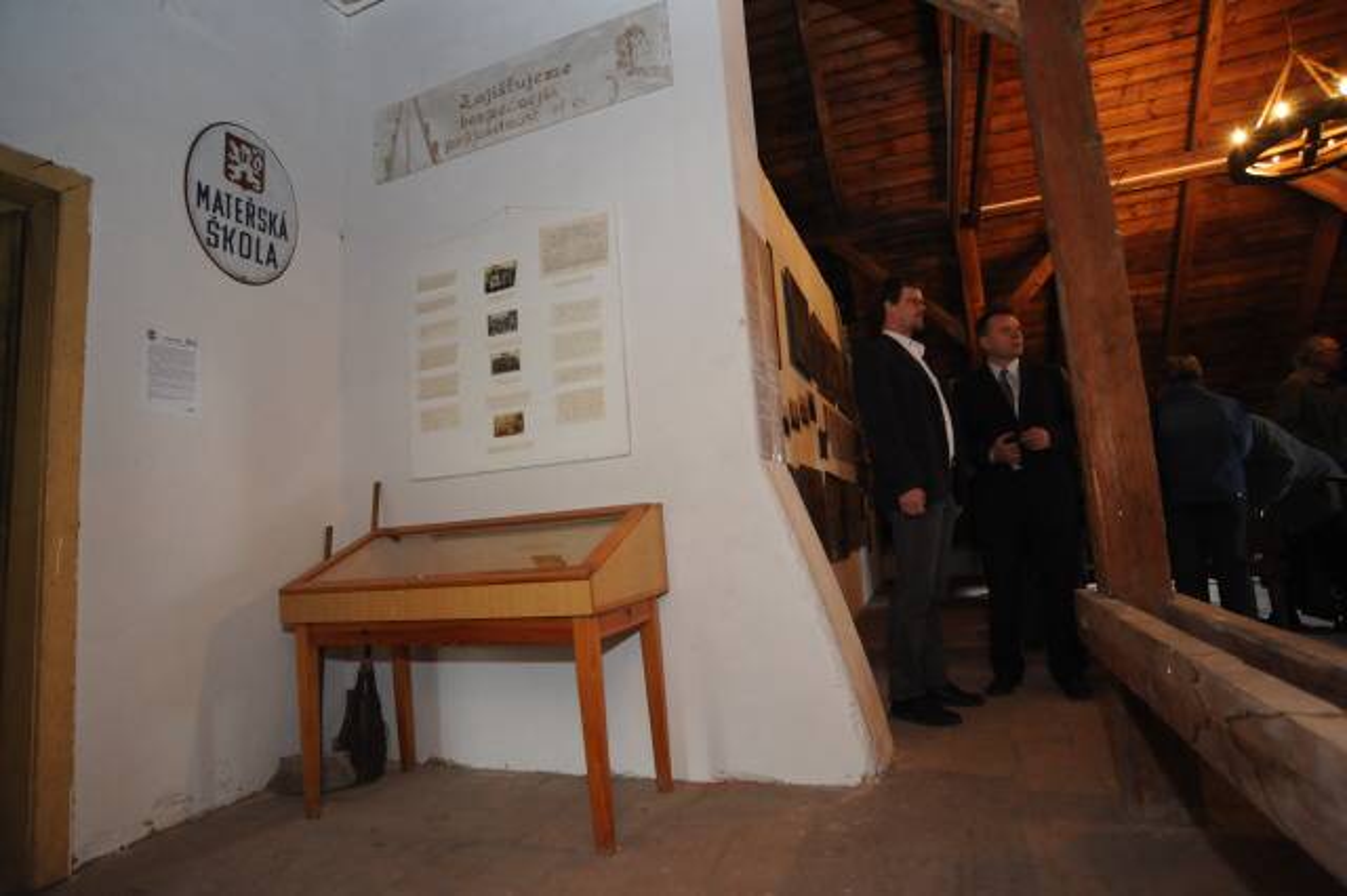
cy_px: 448
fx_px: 673
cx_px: 674
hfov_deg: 90.0
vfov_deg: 67.3
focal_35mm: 18
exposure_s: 1/30
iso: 4000
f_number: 8
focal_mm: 18
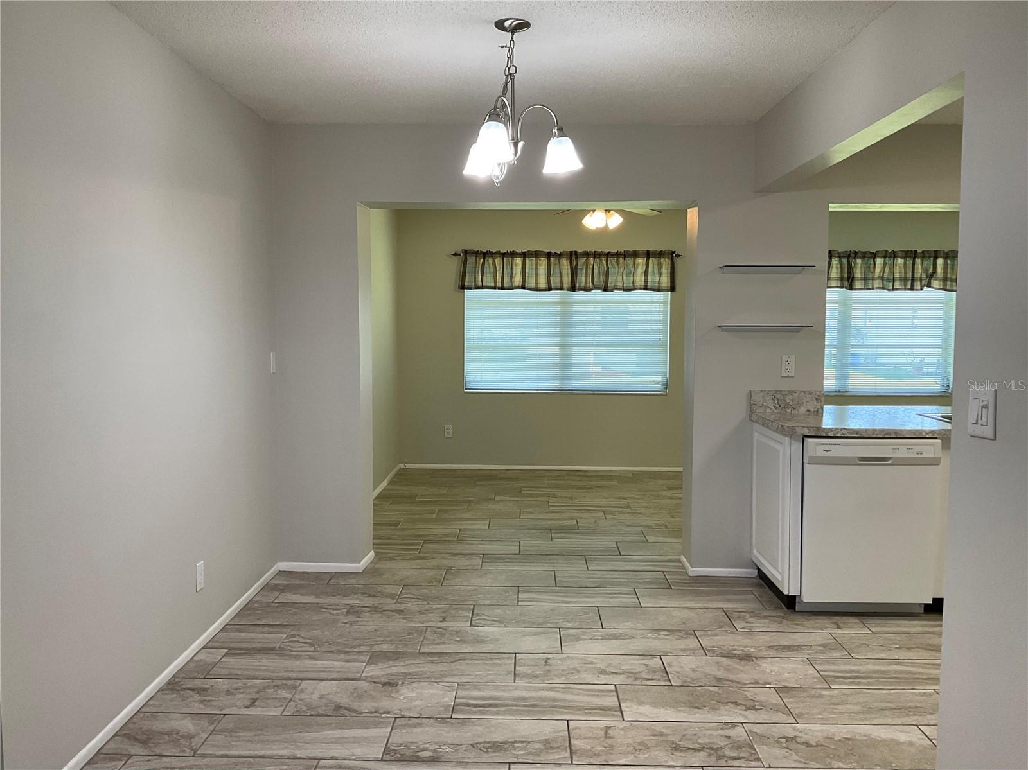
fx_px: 861
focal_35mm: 29
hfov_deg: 61.7
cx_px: 514
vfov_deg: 48.2
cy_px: 385
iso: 50
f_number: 1.8
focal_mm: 3
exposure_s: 1/60
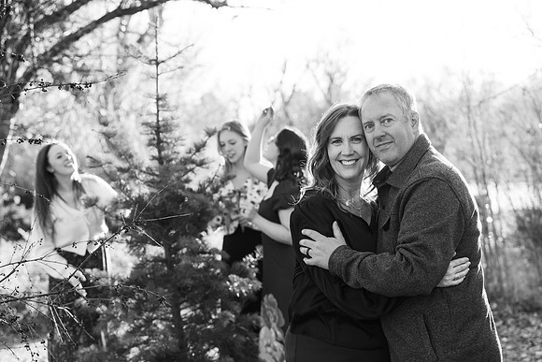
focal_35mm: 70
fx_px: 1054
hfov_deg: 28.8
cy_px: 181
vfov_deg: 19.5
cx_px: 271
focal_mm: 70
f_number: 4.5
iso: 1000
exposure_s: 1/800
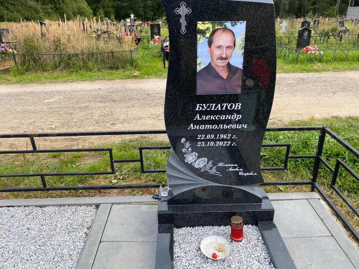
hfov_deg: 67.3
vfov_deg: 53.1
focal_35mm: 26
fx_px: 270
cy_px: 134
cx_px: 180
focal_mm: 4.25
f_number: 1.8
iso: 32
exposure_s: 1/571
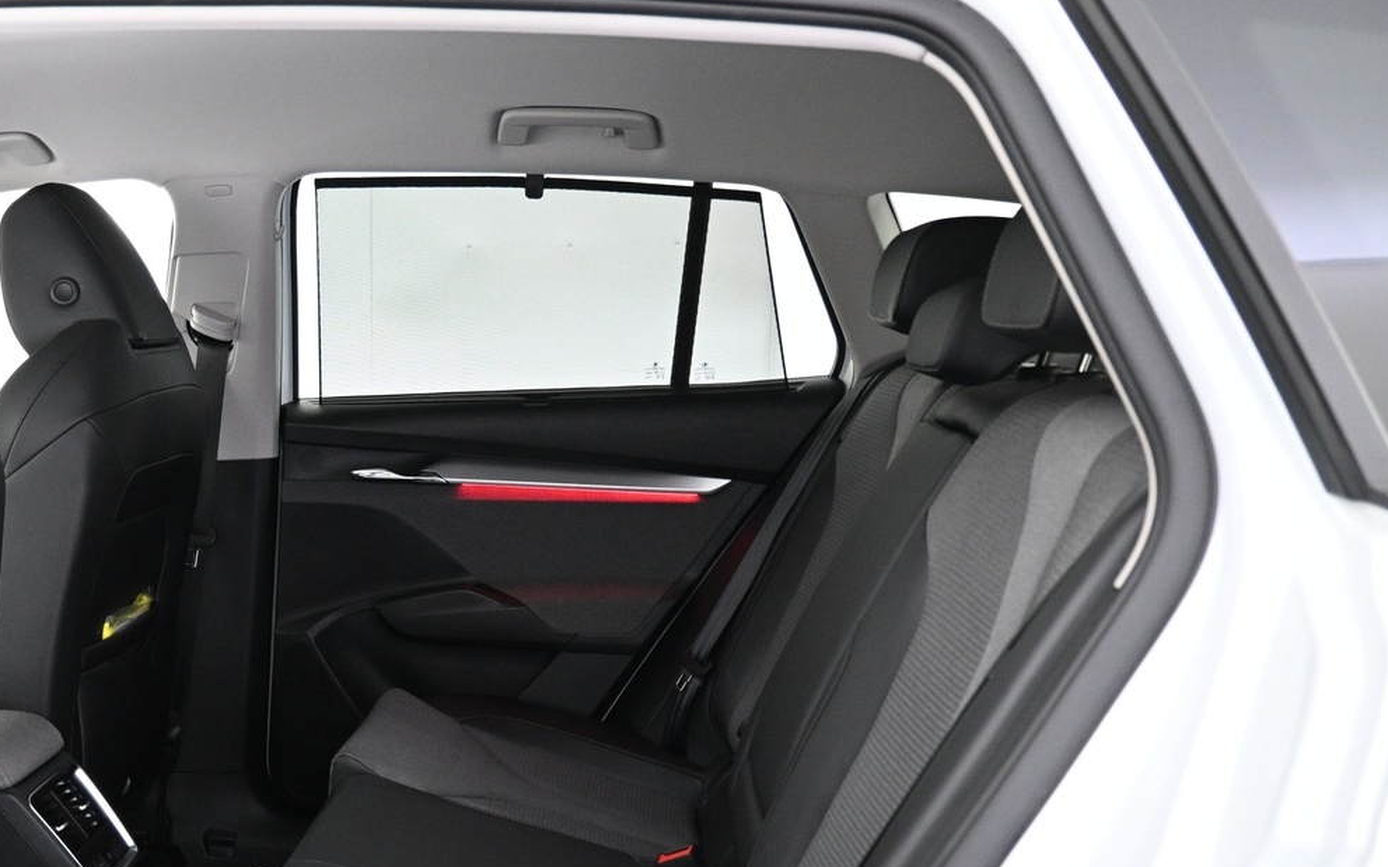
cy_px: 623
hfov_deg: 47.8
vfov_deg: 31.5
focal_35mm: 40
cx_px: 387
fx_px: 1513
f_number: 3.5
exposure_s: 1/13
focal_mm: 16
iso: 1600
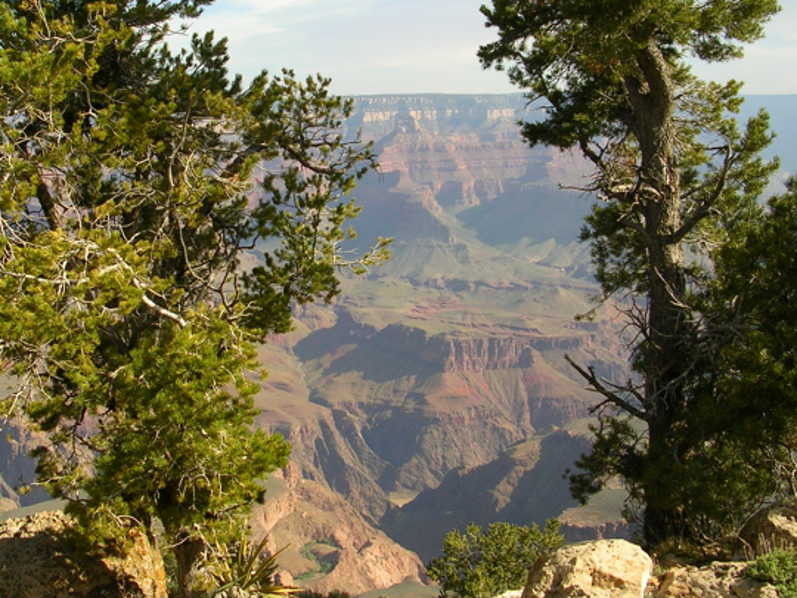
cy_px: 255
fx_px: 1036
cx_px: 350
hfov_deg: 42.0
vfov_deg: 32.1
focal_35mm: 45
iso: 50
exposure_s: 1/206
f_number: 5.6
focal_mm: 5.8
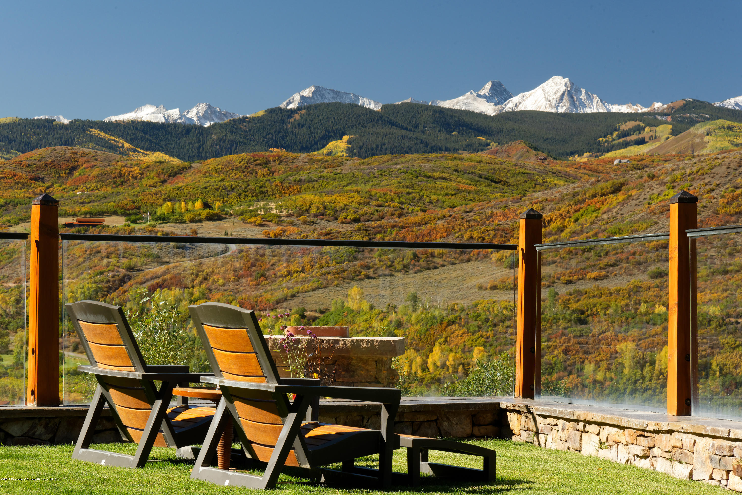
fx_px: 2165
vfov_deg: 13.0
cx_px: 371
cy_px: 248
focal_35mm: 105
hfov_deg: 19.5
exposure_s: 1/30
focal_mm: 105
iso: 200
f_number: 18
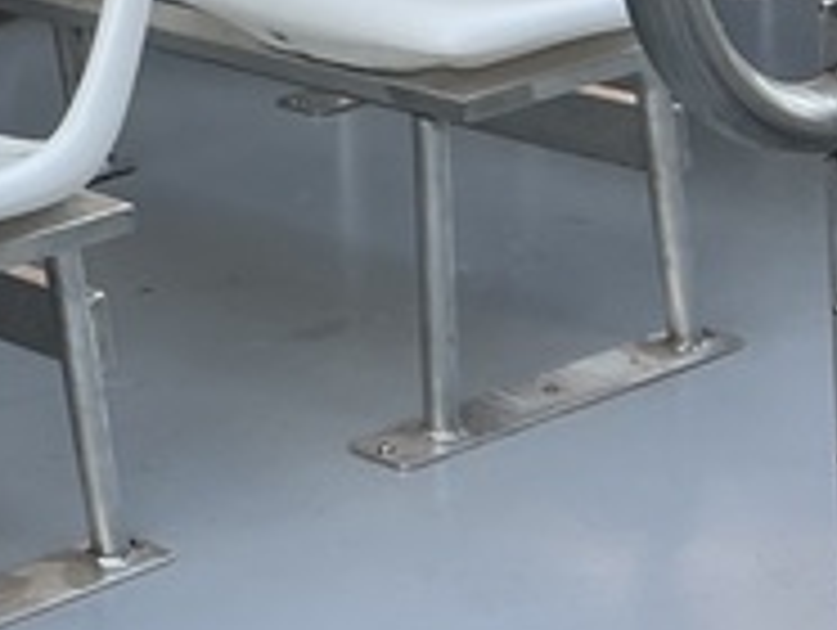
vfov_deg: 10.0
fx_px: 3462
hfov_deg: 12.2
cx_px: -864
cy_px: -378
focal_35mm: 143
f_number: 1.5
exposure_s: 1/539
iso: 50
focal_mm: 5.7
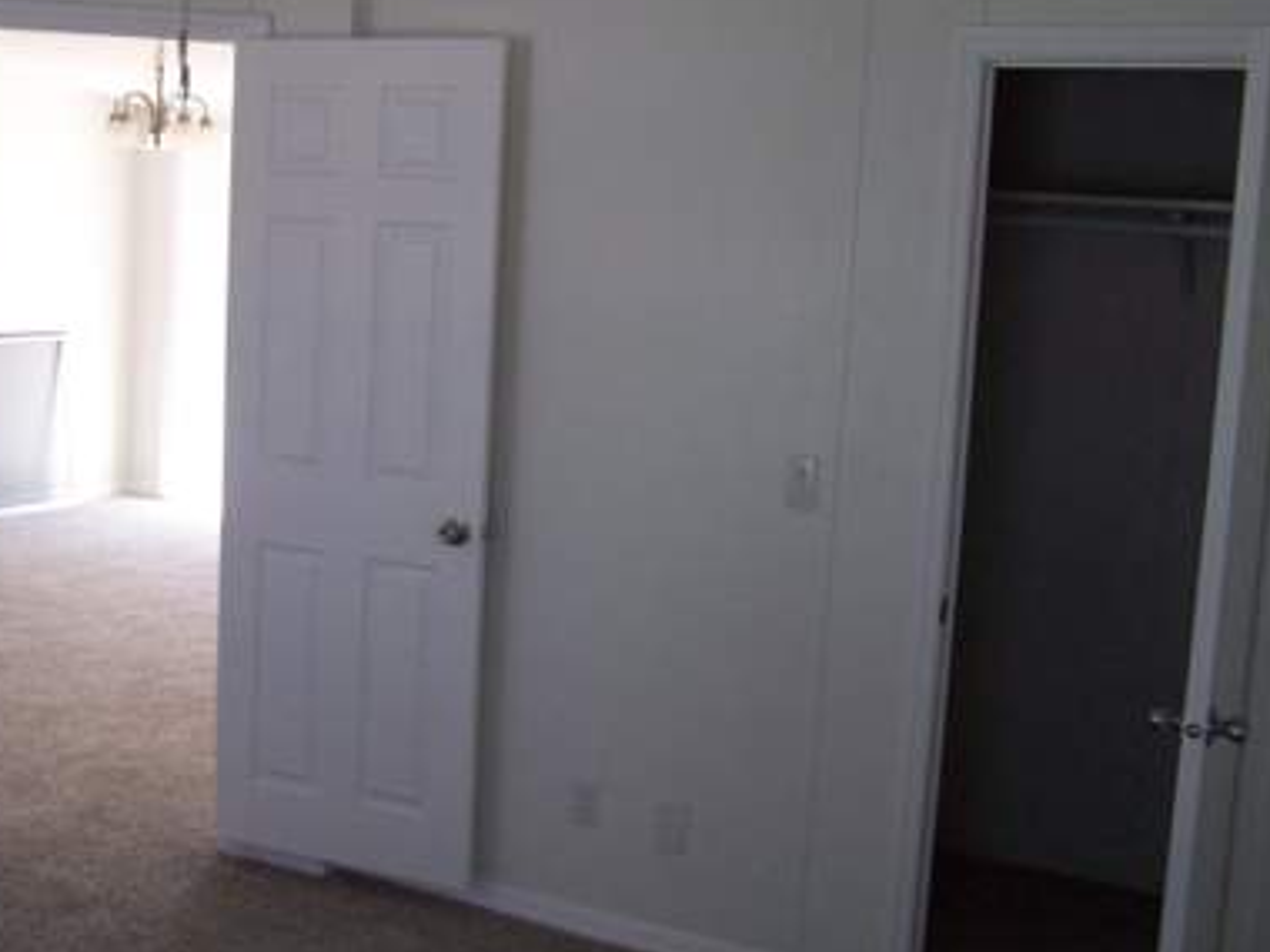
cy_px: 441
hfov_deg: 39.6
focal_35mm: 48
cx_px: 538
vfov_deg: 30.3
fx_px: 1761
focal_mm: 6.3
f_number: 2.8
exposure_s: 1/30
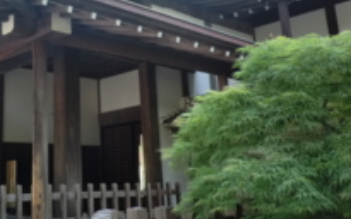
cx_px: 75
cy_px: 52
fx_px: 449
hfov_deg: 41.0
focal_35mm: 47
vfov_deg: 27.0
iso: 50
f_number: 2.8
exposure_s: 1/100
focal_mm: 4.7
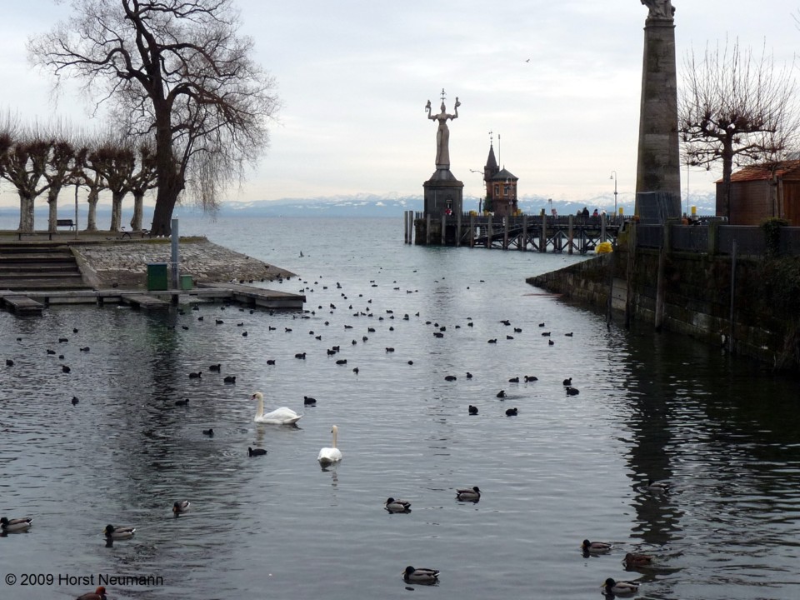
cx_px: 400
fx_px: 1479
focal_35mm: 64
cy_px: 300
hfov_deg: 30.3
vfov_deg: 22.9
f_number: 4.5
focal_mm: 8
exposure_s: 1/250
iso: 100
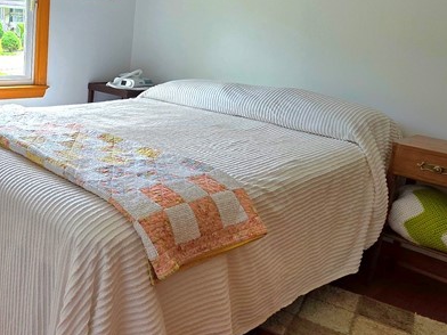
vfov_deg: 41.1
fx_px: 439
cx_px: 84
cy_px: 103
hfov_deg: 50.4
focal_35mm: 34
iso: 80
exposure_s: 1/120
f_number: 1.9
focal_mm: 2.2
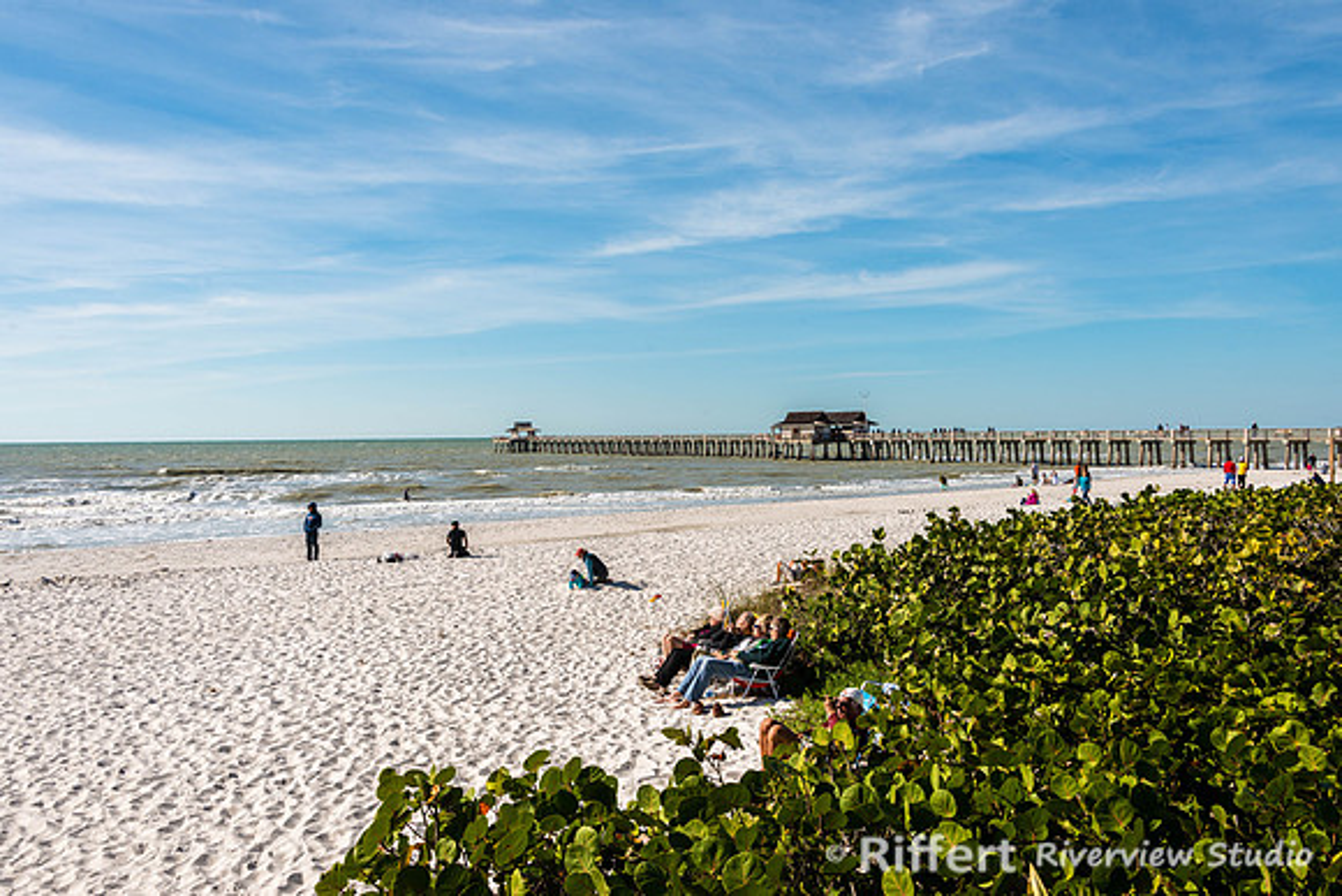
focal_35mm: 29
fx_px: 1074
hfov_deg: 64.0
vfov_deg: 45.3
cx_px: 671
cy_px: 448
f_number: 11
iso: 100
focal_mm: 28
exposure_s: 1/250
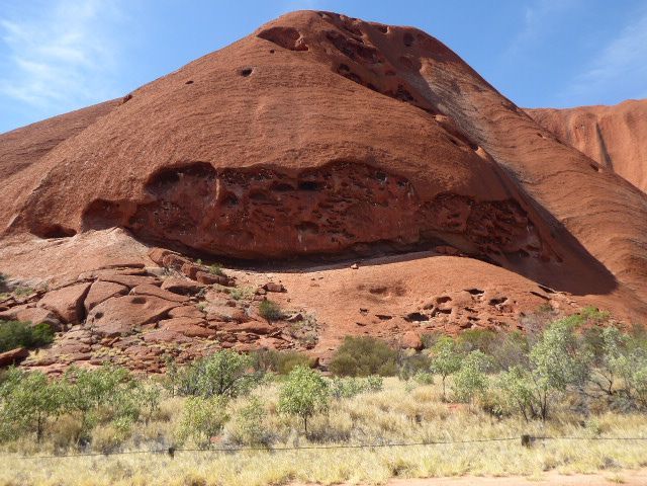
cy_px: 243
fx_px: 542
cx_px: 324
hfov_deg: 61.7
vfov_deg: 48.2
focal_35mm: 29
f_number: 3.5
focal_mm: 5
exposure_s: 1/400
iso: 80
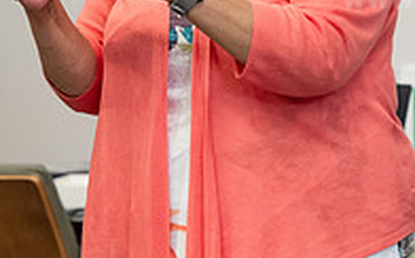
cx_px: 246
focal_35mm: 453
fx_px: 5118
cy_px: 43
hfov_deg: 4.6
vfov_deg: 2.9
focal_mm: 150
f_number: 2.8
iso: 1250
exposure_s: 1/200
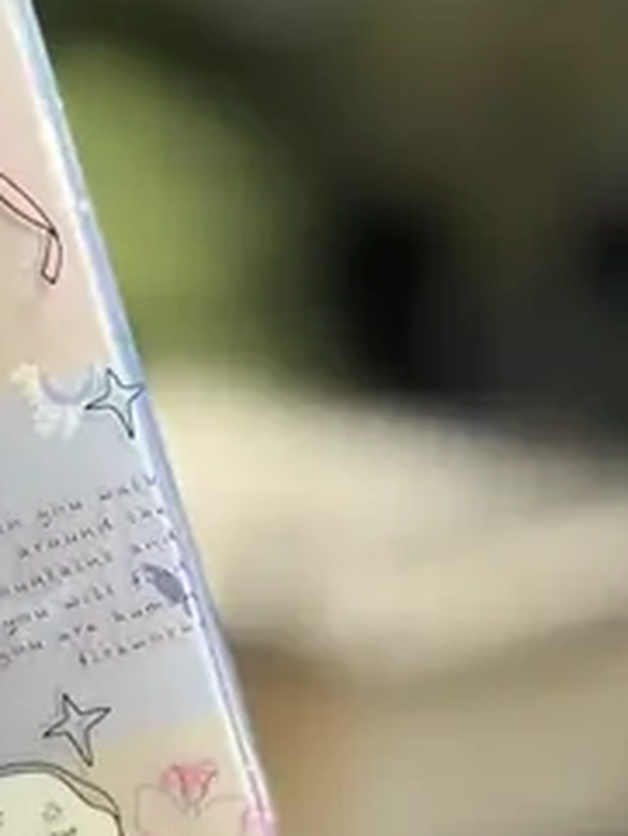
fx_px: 4326
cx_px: -283
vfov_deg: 11.0
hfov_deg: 8.1
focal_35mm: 179
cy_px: 465
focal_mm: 6.76
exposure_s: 1/1923
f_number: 1.78
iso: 64
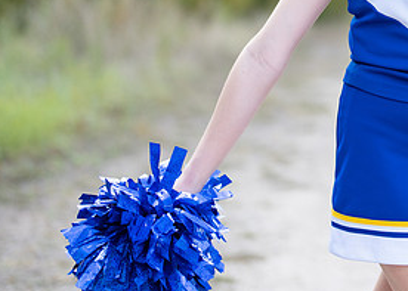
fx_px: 1460
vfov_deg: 11.3
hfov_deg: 15.4
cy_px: -1
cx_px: 464
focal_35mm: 126
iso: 100
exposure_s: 1/1000
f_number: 1.2
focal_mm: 50
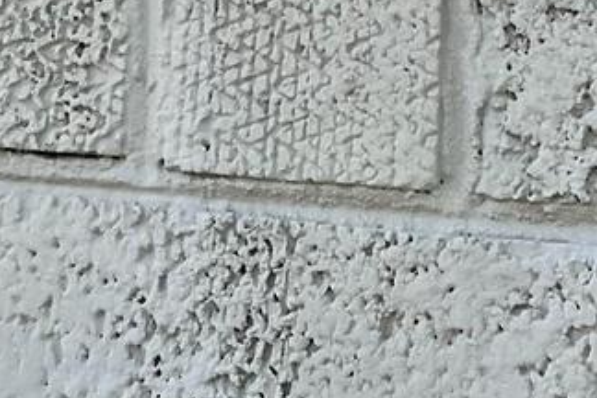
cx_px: 247
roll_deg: -3.0
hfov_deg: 17.1
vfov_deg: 10.2
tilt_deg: +15.5
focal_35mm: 120
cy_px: -488
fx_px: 1990
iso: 50
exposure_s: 1/1748
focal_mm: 5.1
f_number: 1.6
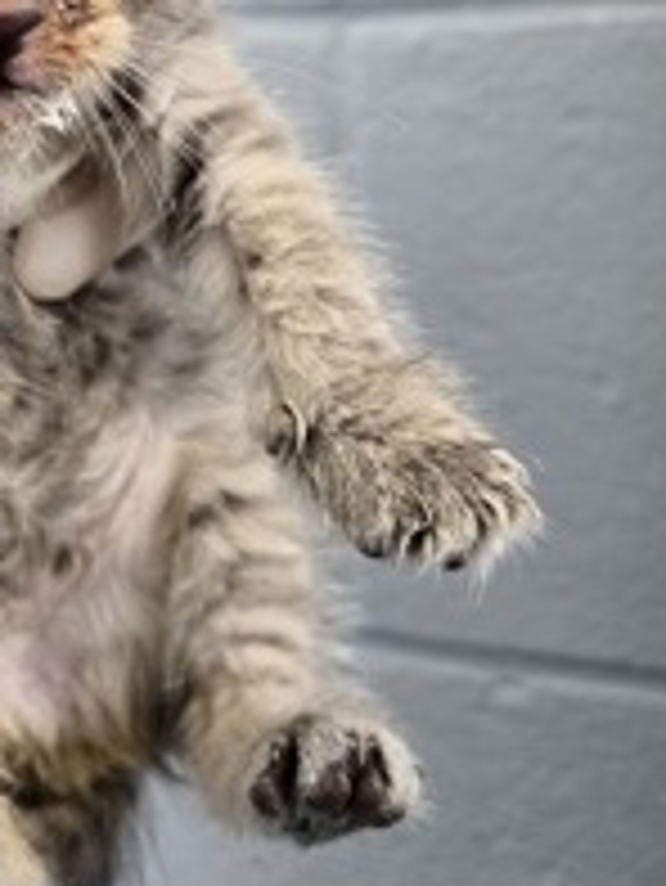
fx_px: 1256
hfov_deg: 27.9
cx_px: -7
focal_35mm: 49
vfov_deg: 37.7
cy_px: 198
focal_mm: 5.4
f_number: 1.8
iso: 125
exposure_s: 1/120
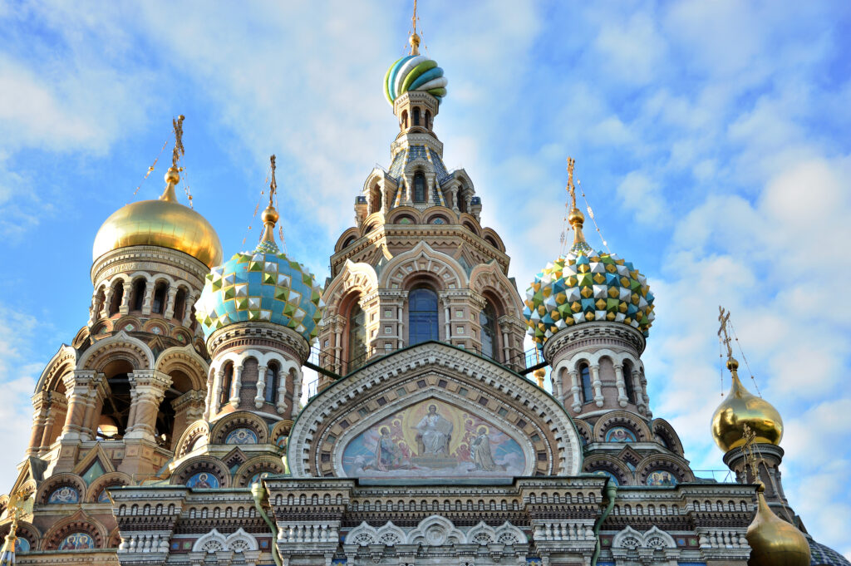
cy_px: 283
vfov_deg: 31.8
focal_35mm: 42
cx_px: 426
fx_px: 992
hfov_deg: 46.4
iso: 100
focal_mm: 28
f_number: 4
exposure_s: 1/160
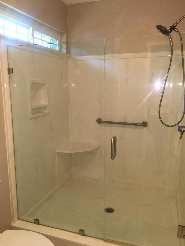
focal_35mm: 29
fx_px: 207
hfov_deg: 48.2
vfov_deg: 61.7
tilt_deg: -9.1
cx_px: 92
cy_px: 123
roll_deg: -0.5
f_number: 2.2
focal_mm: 4.15
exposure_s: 1/30
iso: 125
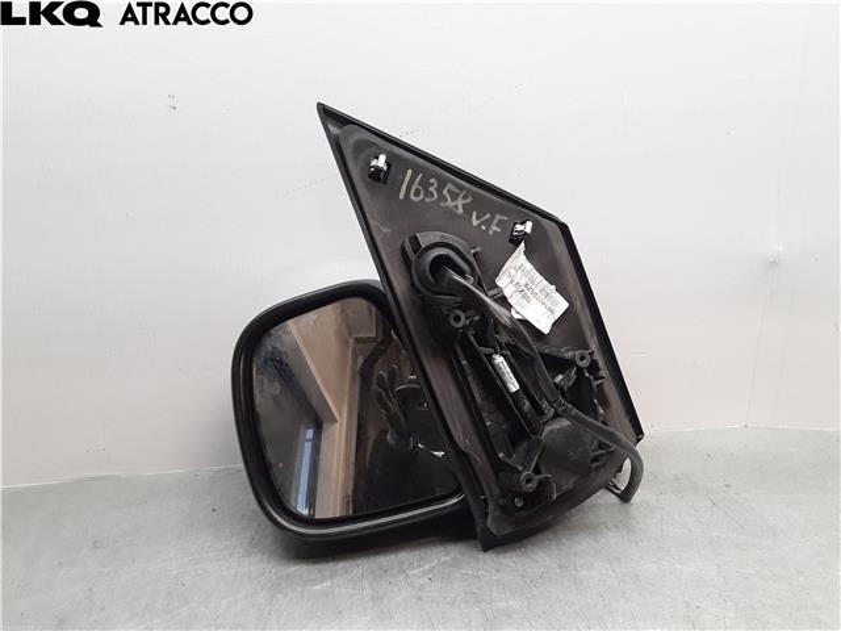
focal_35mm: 28
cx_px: 420
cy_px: 316
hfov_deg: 63.4
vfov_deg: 49.7
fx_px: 680
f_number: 1.9
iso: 50
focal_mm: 2.91
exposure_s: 1/50
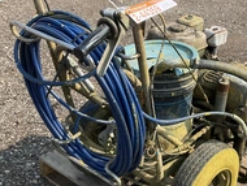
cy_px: 111
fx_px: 436
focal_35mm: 61
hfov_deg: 30.8
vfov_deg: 24.0
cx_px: 200
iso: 25
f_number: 1.8
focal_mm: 3
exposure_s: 1/944
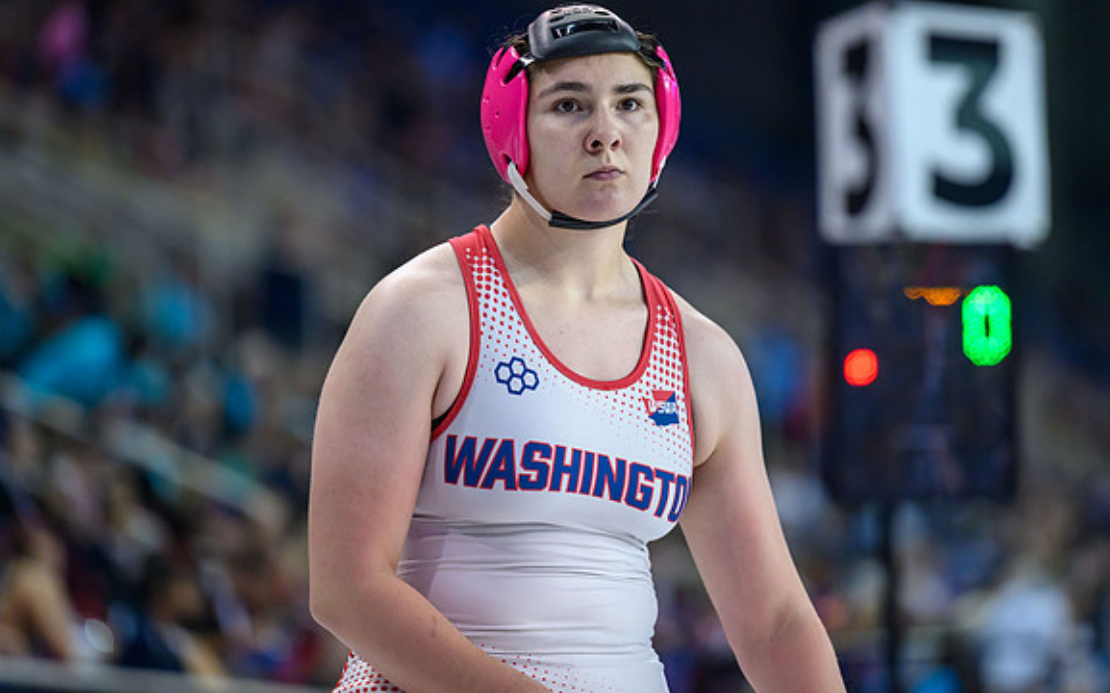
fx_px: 6924
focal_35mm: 229
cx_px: 601
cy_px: 265
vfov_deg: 5.7
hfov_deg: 9.2
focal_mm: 190
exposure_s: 1/800
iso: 3200
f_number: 2.8
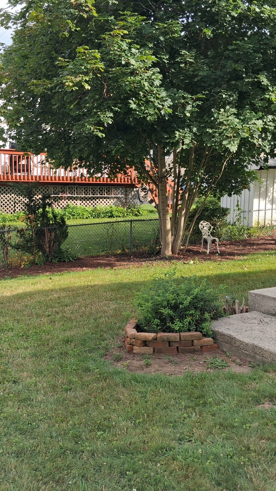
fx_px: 520
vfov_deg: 50.5
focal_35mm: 40
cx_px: 133
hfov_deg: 29.7
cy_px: 249
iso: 25
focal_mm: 4
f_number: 1.8
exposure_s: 1/222
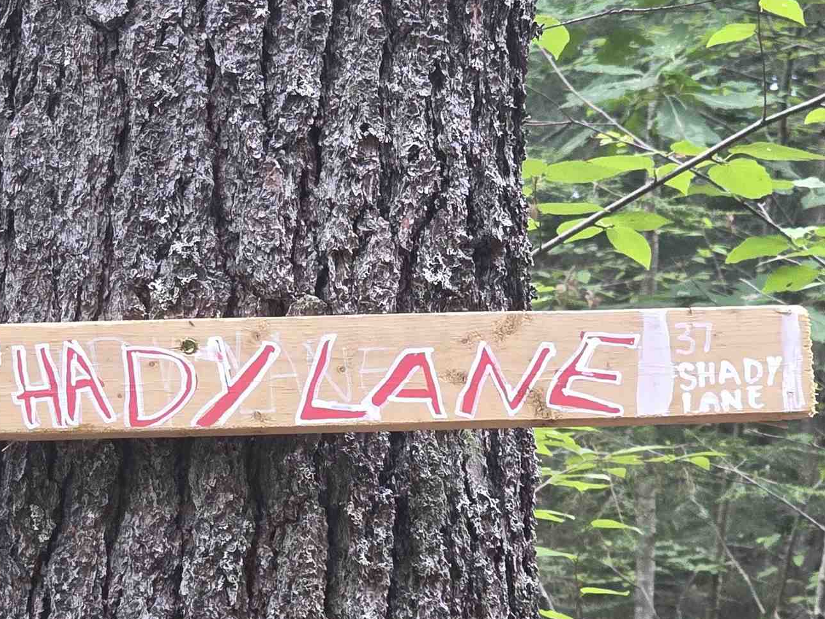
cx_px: 205
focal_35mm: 164
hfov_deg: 12.0
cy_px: 474
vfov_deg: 9.0
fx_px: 3909
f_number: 2.4
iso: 320
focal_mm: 7.9
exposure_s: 1/120
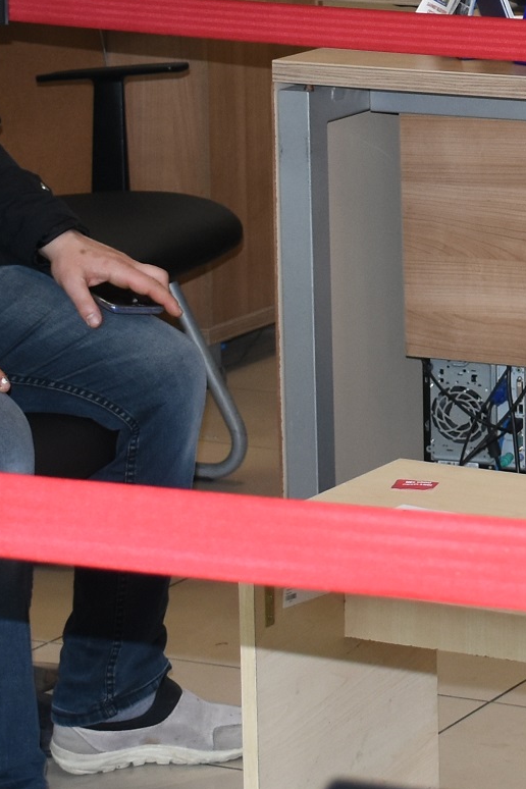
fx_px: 3439
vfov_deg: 12.9
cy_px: -37
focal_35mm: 157
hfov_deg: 8.5
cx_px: 788
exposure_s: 1/60
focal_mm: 27
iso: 400
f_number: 4
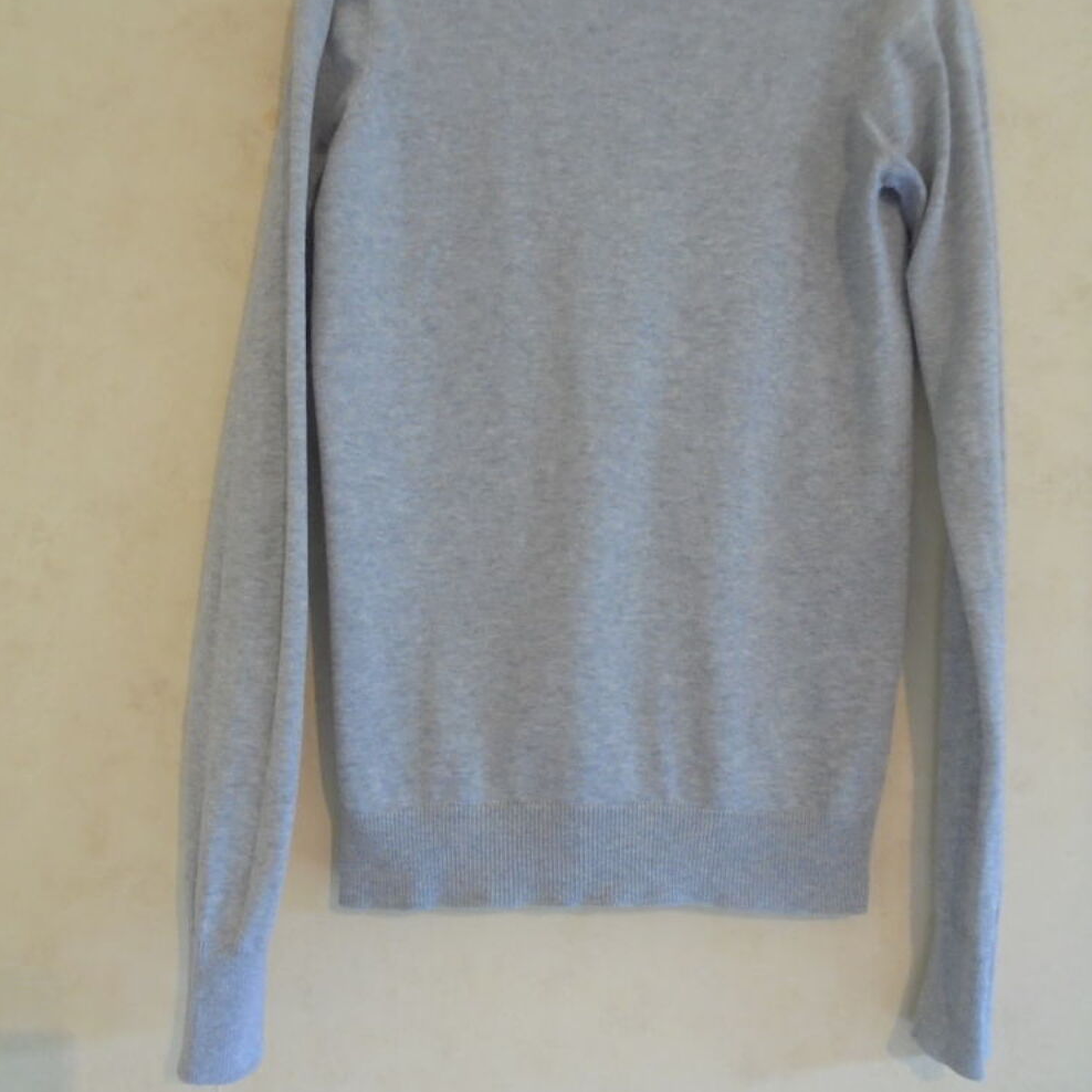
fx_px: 1106
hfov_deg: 52.5
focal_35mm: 31
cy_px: 500
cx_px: 549
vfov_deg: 52.5
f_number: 3.5
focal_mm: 4.6
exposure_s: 1/30
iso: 400
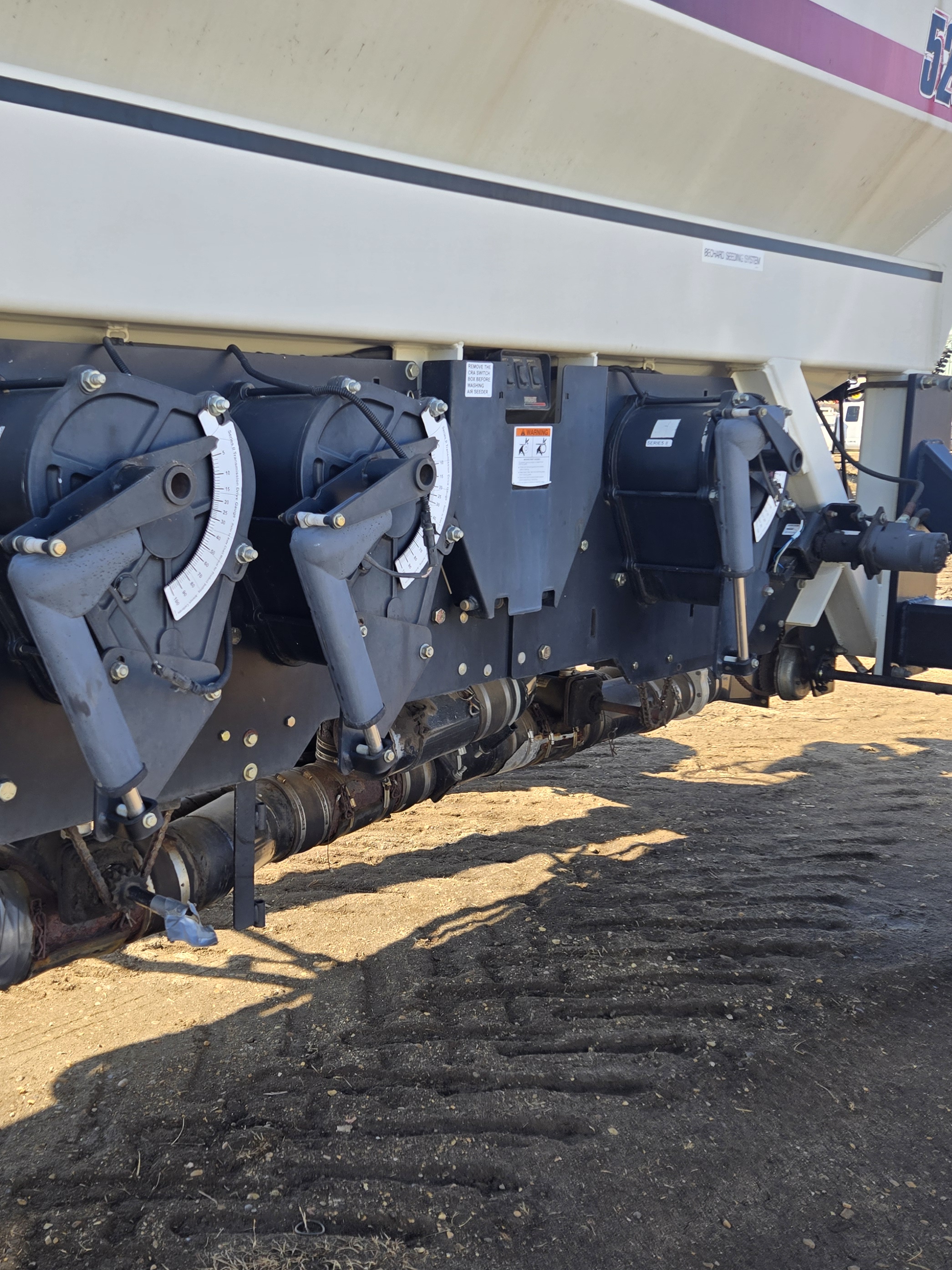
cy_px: 654
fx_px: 1210
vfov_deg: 55.3
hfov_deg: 41.8
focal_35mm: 33
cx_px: 255
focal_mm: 5.4
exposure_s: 1/533
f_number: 1.8
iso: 25
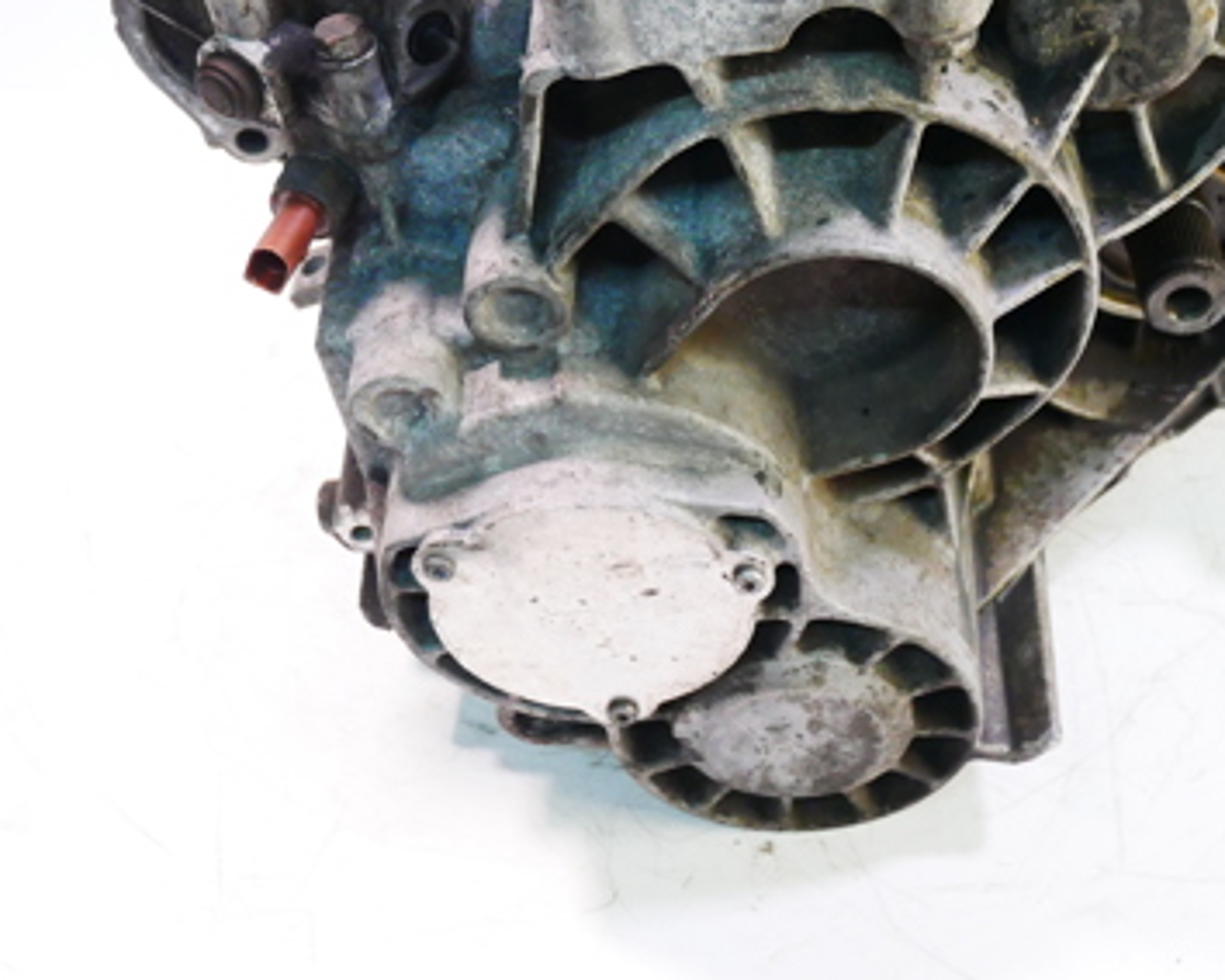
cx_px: 779
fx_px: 1921
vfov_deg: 28.1
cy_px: 218
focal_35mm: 53
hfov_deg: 35.1
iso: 1600
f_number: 3.8
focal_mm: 15
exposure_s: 1/60
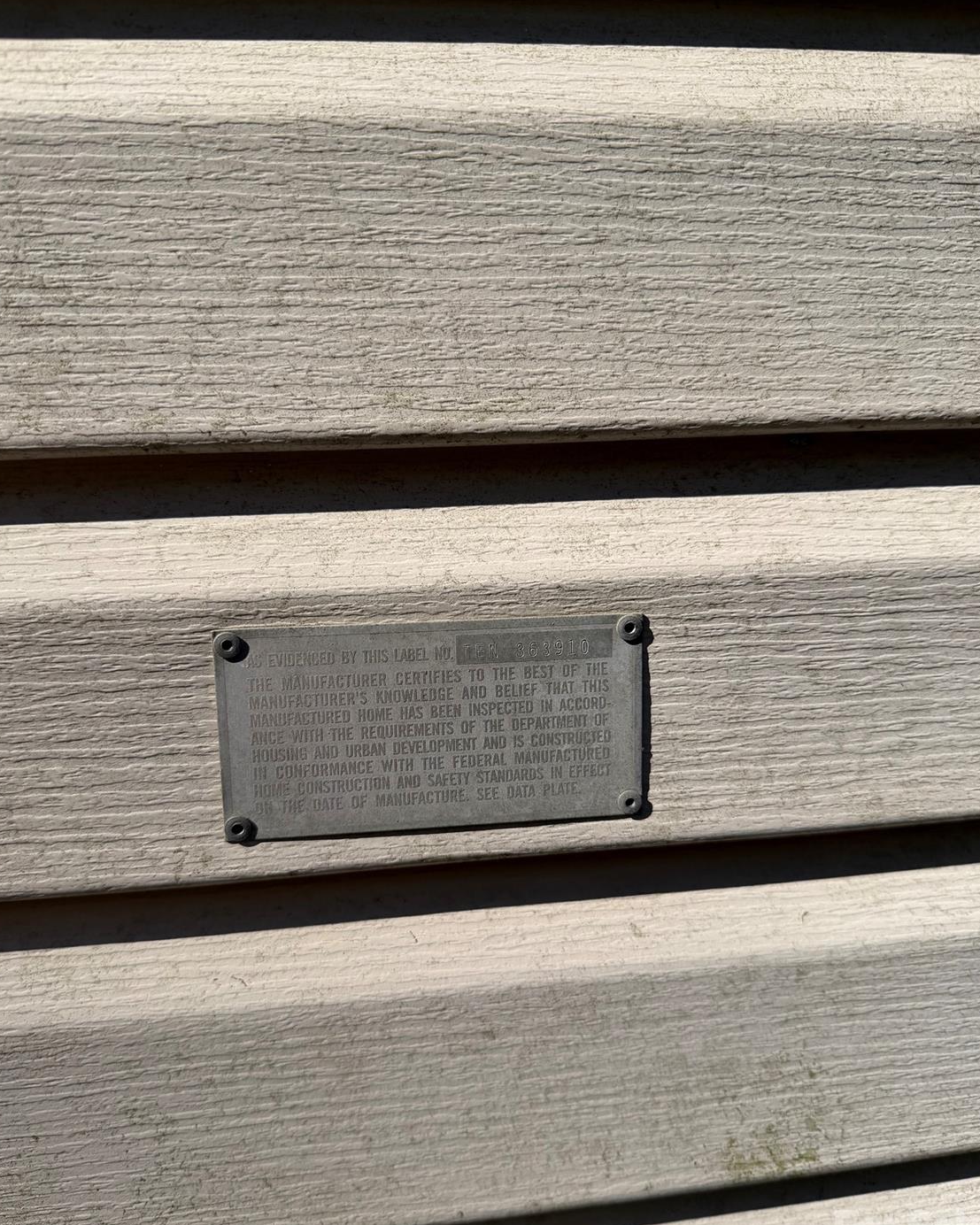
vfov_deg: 66.0
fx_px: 943
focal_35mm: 26
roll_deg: +1.5
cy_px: 628
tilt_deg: -12.4
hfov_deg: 54.9
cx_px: 483
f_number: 1.78
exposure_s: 1/7353
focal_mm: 6.76
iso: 80
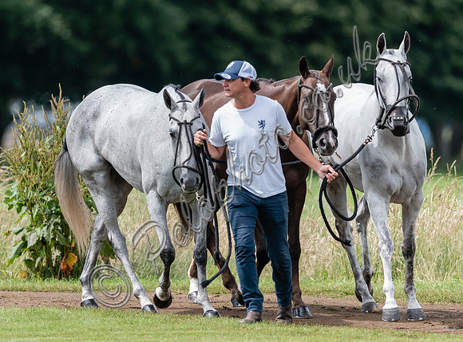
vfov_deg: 2.1
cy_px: 139
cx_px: 224
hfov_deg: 2.9
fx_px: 9175
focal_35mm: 689
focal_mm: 500
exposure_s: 1/4000
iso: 800
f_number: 4
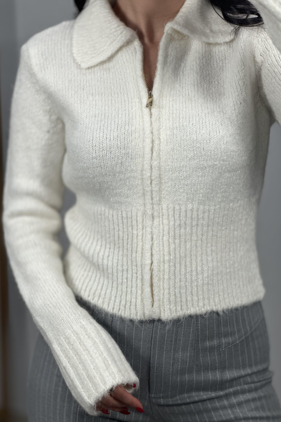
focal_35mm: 81
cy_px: 211
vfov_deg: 25.1
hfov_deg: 16.9
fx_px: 948
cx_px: 136
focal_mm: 9
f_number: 2.8
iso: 80
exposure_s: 1/100
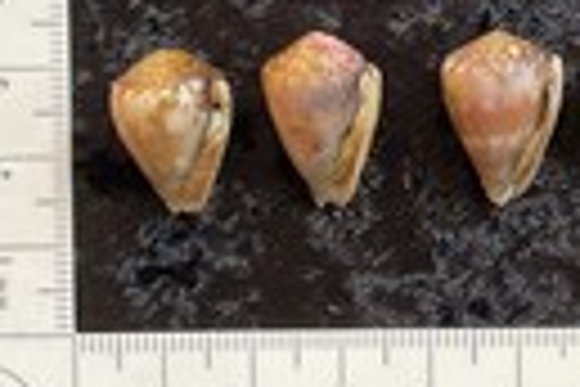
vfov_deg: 16.5
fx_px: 1321
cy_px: 56
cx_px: 495
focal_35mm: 82
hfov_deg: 24.2
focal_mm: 3
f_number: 1.8
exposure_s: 1/120
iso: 50
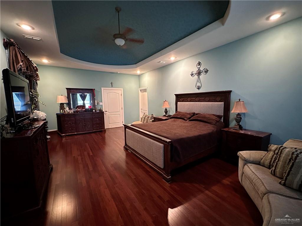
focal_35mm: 14
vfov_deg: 85.7
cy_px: 113
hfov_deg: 102.1
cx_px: 151
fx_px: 122
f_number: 2.2
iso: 800
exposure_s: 1/40
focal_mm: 2.22
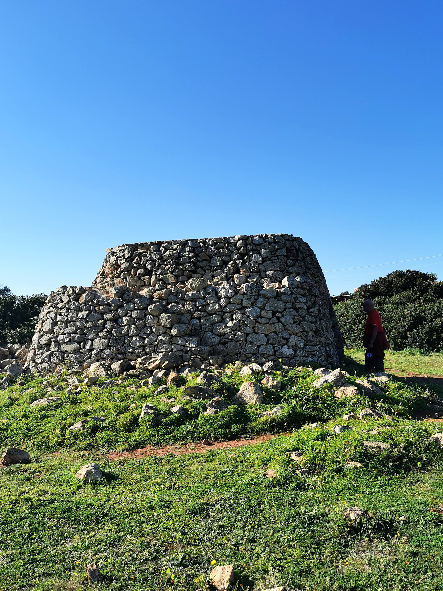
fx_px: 529
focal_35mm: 31
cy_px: 296
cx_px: 222
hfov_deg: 45.4
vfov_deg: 58.4
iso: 50
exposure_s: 1/4926
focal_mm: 5.56
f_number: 1.6
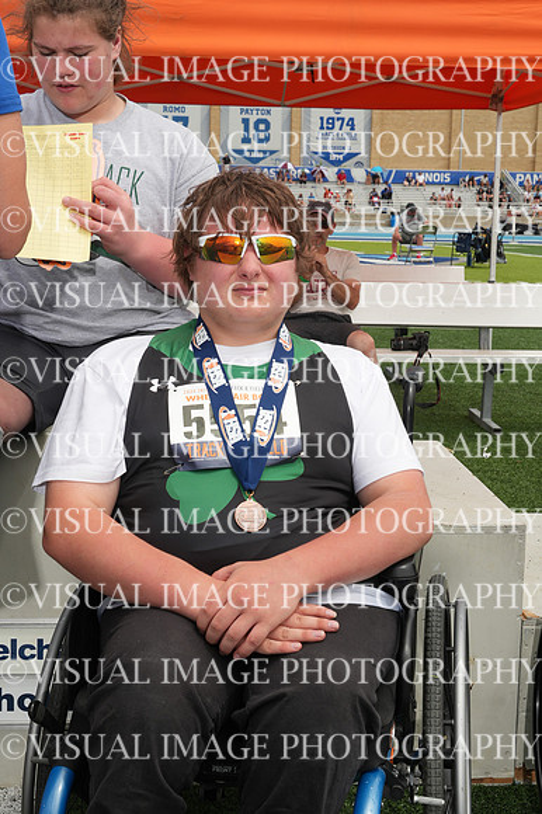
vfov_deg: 36.0
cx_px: 271
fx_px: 1255
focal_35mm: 56
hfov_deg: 24.4
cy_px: 407
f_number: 11
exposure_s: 1/160
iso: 100
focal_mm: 37
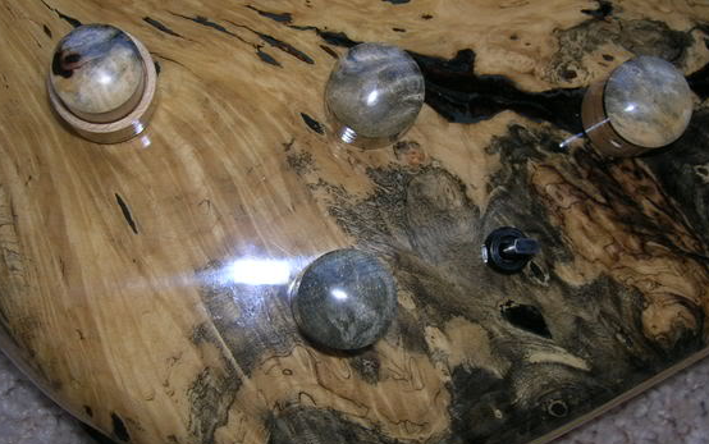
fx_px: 1005
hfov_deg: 38.8
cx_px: 357
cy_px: 200
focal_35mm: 52
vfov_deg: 24.9
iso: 50
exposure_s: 1/60.1
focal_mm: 5.7
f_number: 2.9
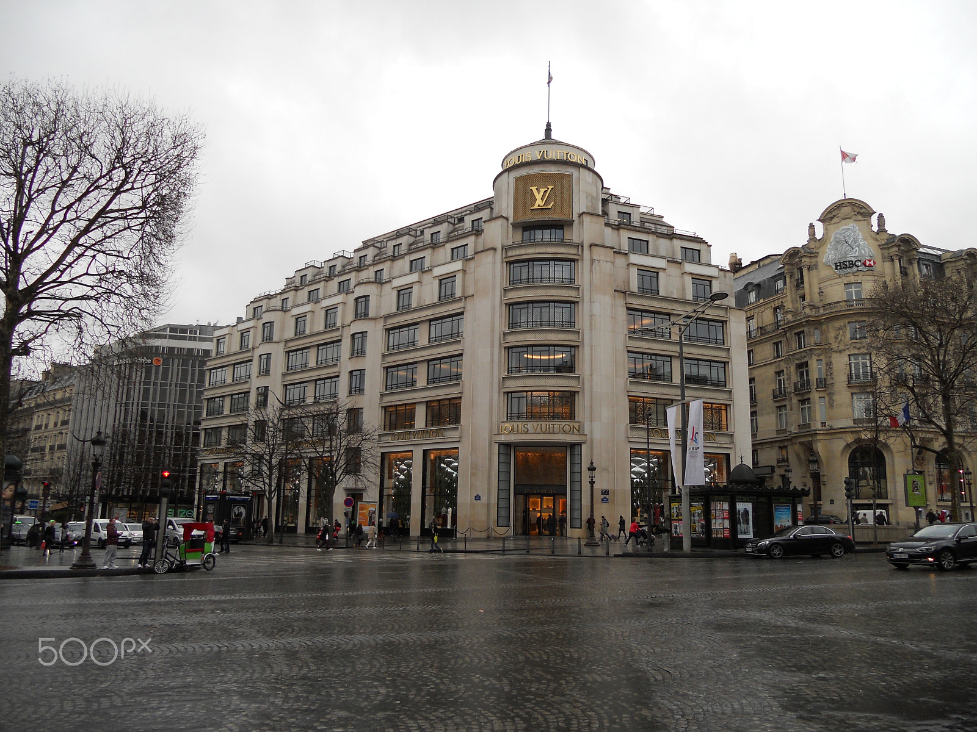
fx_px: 762
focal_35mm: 27
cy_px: 366
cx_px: 488
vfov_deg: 51.4
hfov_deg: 65.3
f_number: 3.2
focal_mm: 4.9
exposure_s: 1/320
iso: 80
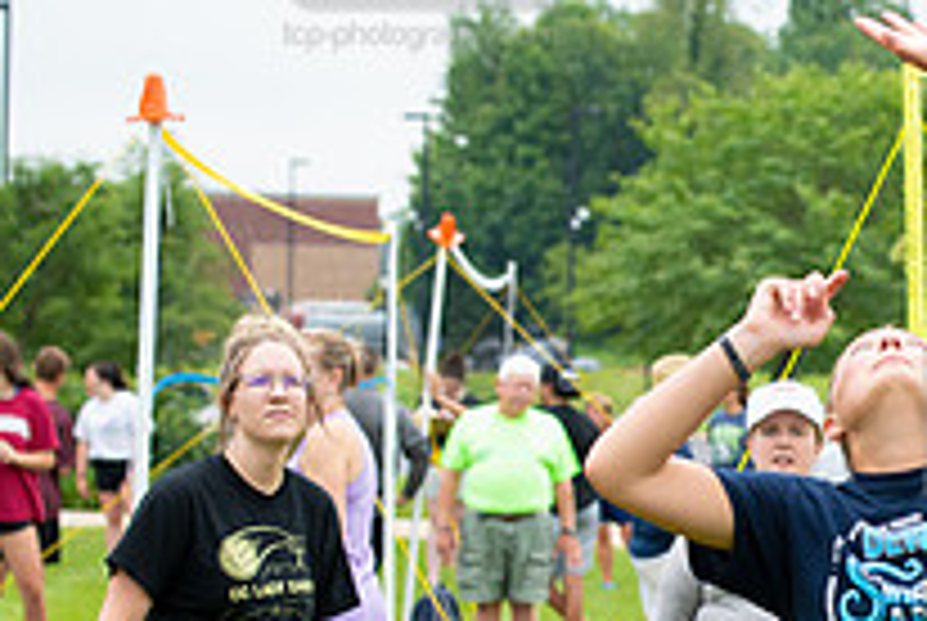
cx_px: 1062
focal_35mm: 197
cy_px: 511
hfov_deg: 10.3
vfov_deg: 7.0
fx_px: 5080
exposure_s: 1/1250
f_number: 4.5
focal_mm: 70
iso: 640
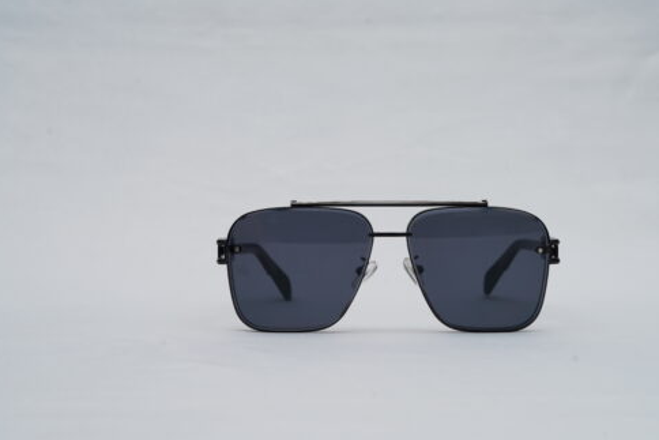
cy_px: 257
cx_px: 400
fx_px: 1135
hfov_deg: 32.3
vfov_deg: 21.9
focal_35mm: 62
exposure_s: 1/160
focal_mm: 50
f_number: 9
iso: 100
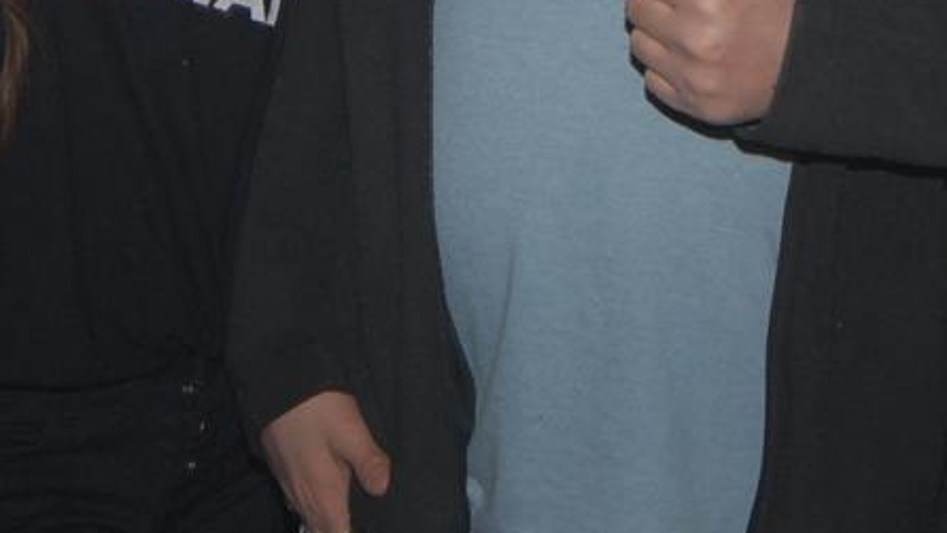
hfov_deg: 18.9
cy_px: -268
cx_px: 531
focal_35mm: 113
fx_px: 2838
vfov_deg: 10.4
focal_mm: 28
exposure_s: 1/6
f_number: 5.6
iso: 400
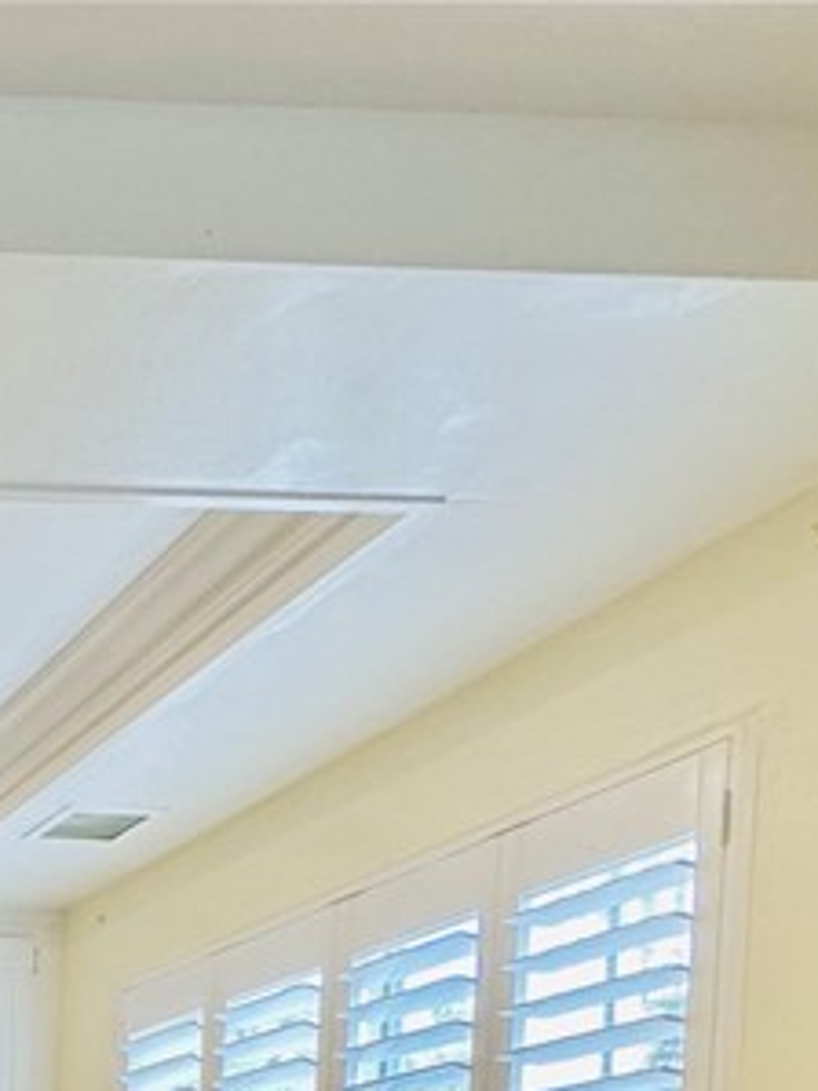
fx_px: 1513
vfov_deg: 31.3
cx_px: -592
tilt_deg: -3.1
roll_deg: +0.3
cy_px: 1398
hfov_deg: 21.6
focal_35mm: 48
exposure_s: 1/120
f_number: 2.2
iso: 160
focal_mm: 2.22
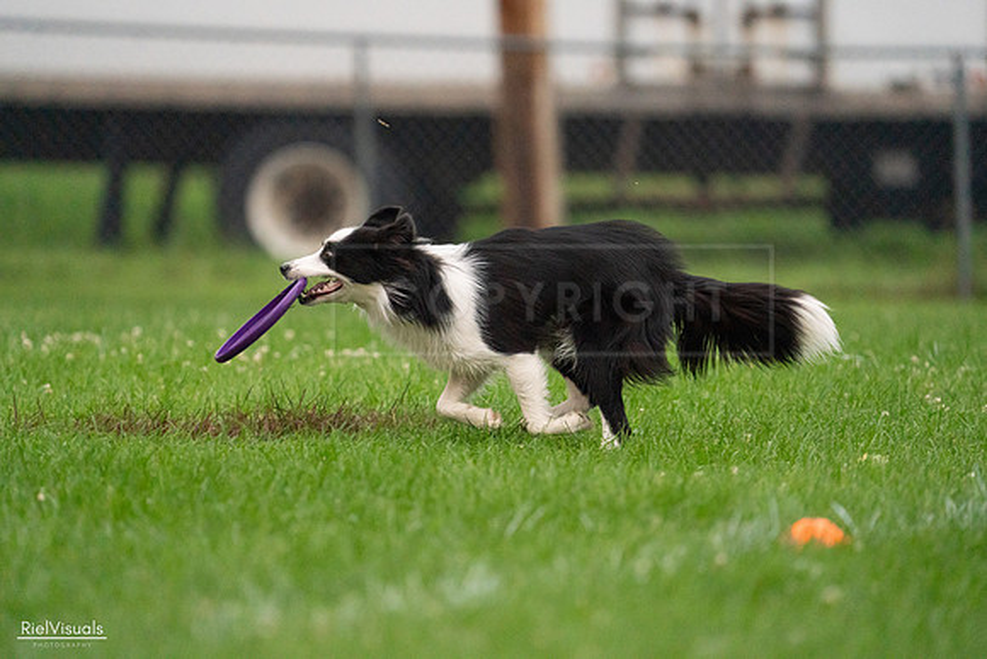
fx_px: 12395
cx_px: 494
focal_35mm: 452
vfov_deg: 3.0
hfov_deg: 4.6
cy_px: 330
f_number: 6.3
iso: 6400
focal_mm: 452
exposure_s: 1/1600
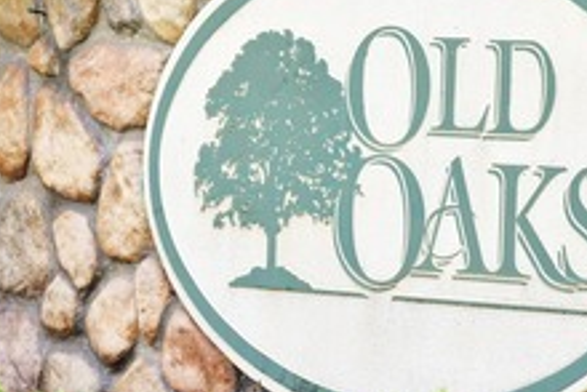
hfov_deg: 5.5
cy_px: 233
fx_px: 6118
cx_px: 475
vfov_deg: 3.7
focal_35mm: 375
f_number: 4.2
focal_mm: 86
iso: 100
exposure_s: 1/320
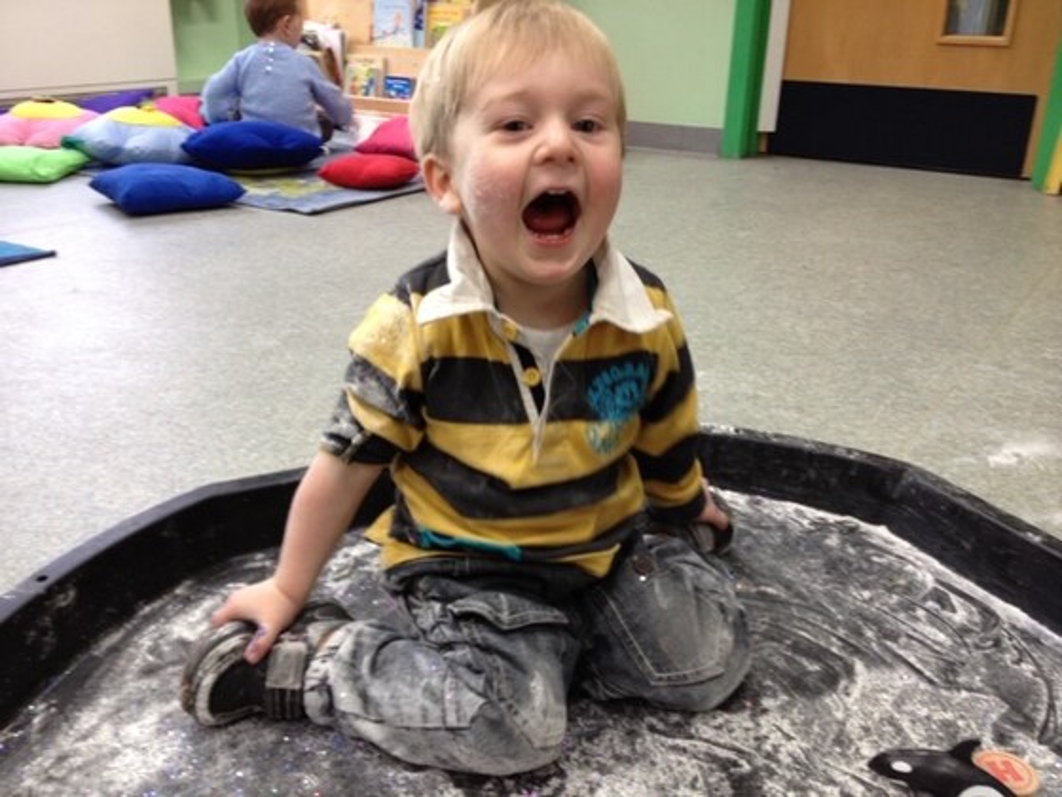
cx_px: 531
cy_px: 398
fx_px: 1074
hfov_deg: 52.6
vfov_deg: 40.7
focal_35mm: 35
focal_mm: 4.28
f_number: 2.4
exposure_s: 1/20
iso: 80
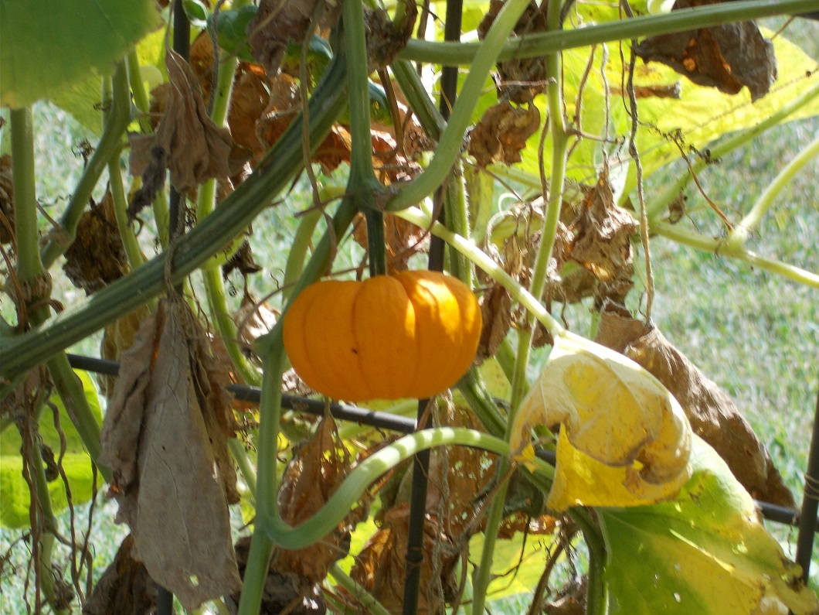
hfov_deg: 15.2
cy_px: 308
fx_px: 3076
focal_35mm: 130
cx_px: 410
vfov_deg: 11.4
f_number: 6.5
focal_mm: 23
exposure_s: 1/80
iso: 80
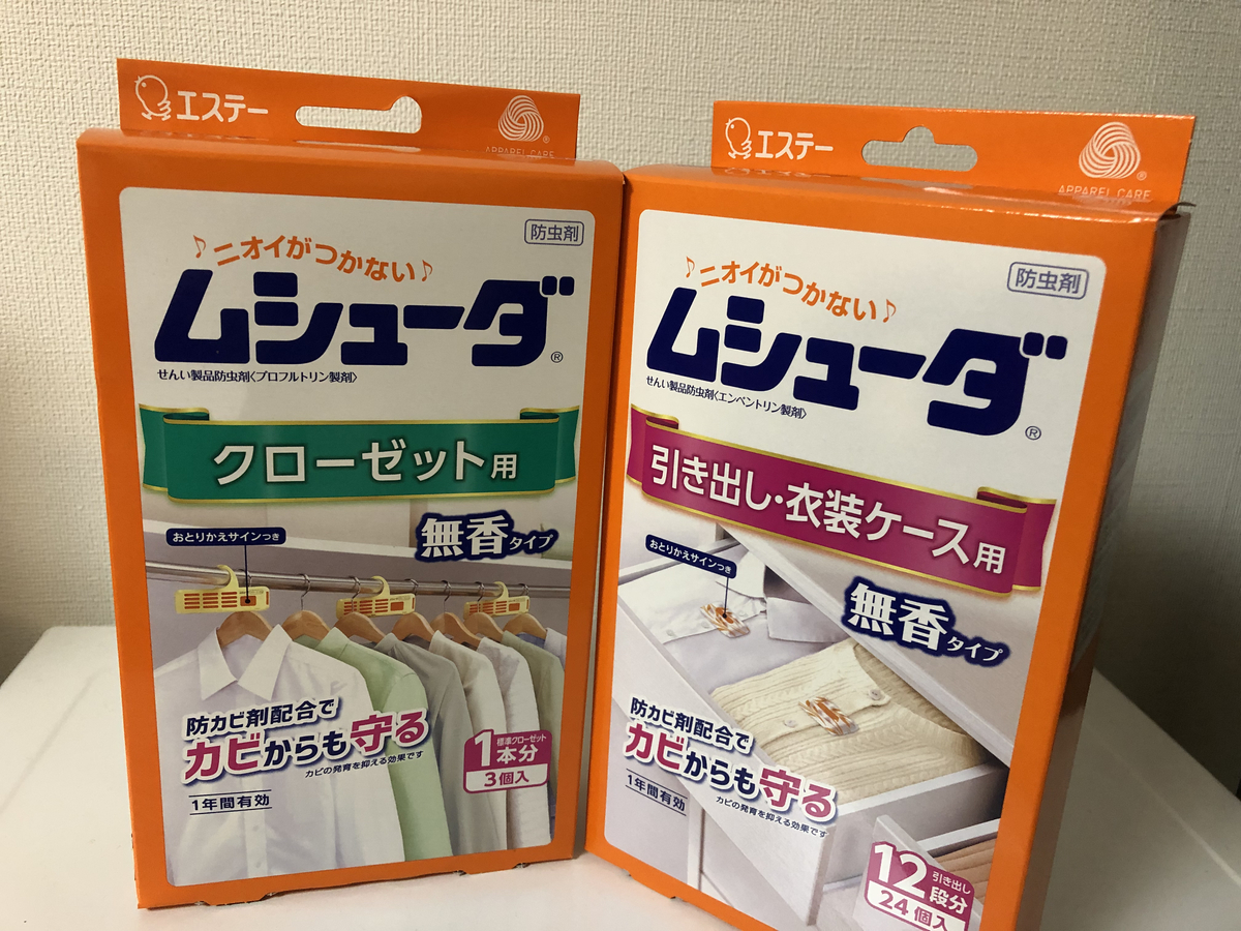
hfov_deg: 63.4
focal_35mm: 28
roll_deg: -2.2
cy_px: 466
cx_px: 620
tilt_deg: -17.1
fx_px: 1004
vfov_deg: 49.7
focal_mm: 3.99
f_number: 1.8
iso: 100
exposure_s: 1/14
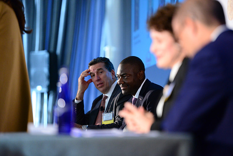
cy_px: 78
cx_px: 116
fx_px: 1295
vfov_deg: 6.9
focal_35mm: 200
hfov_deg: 10.3
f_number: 2.8
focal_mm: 200
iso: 4000
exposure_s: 1/200
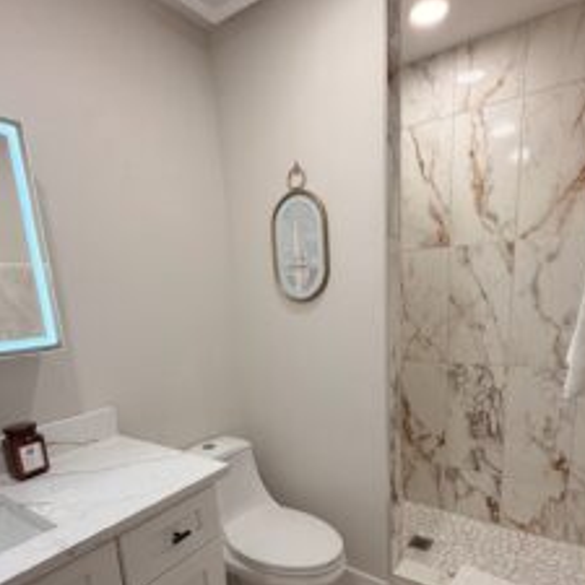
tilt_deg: -11.7
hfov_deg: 69.6
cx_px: 302
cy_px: 387
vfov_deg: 67.8
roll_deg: +2.9
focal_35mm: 22
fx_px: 421
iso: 125
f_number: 2.2
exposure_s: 1/120
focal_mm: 2.22
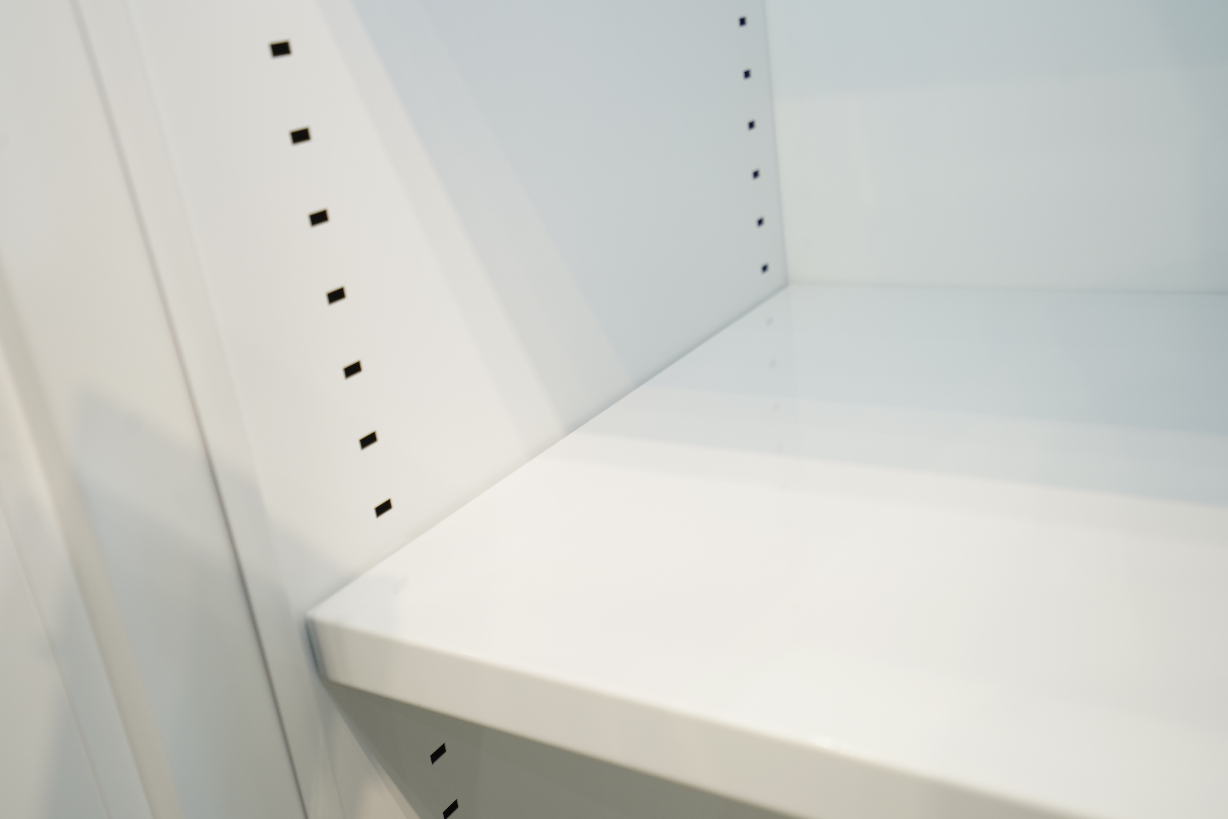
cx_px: 614
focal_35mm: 35
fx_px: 1194
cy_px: 410
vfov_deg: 37.9
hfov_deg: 54.4
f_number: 4.5
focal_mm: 35
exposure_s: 1/100
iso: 400
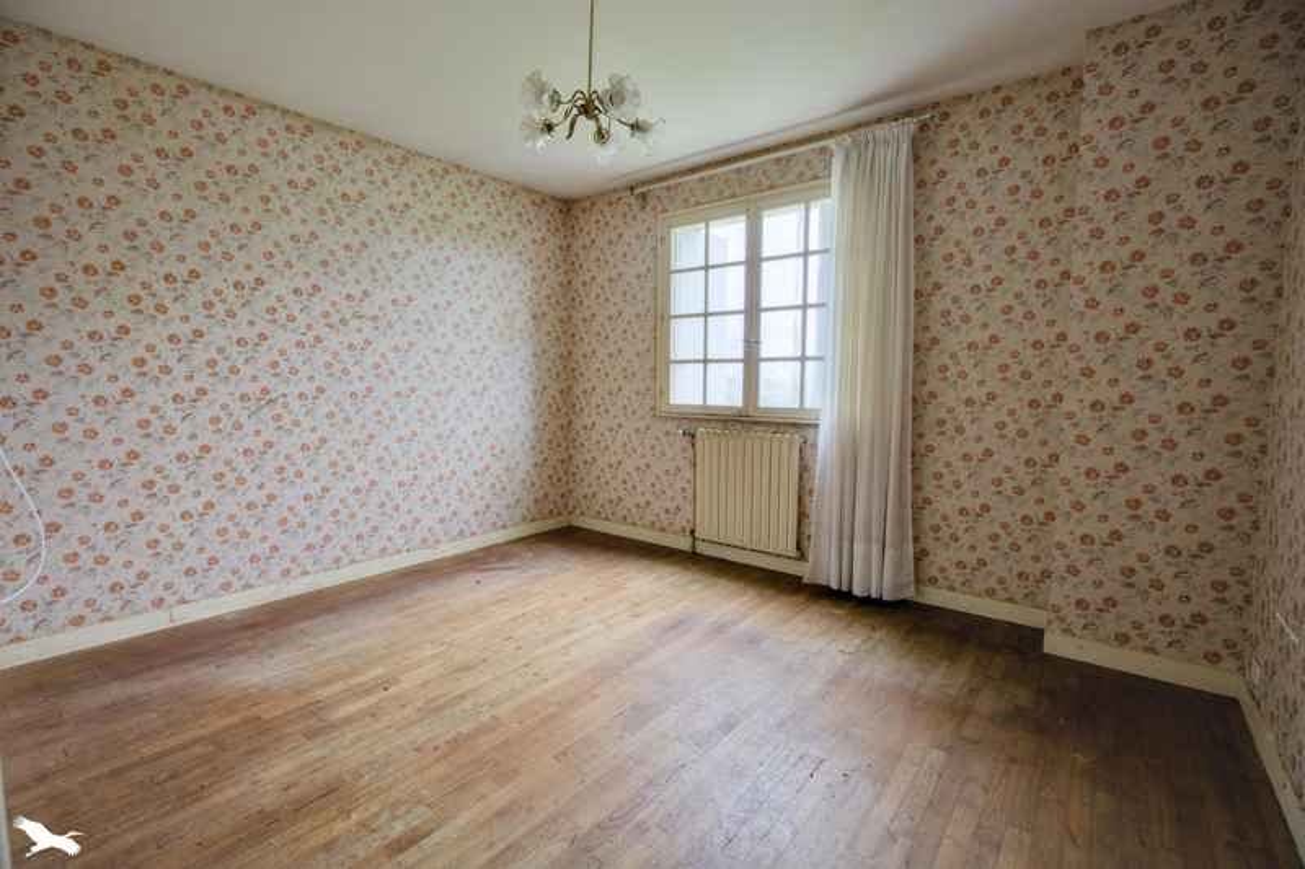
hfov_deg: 96.7
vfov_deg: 73.7
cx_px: 652
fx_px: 580
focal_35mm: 16
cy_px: 434
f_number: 8
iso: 800
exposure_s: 1/2
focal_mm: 16
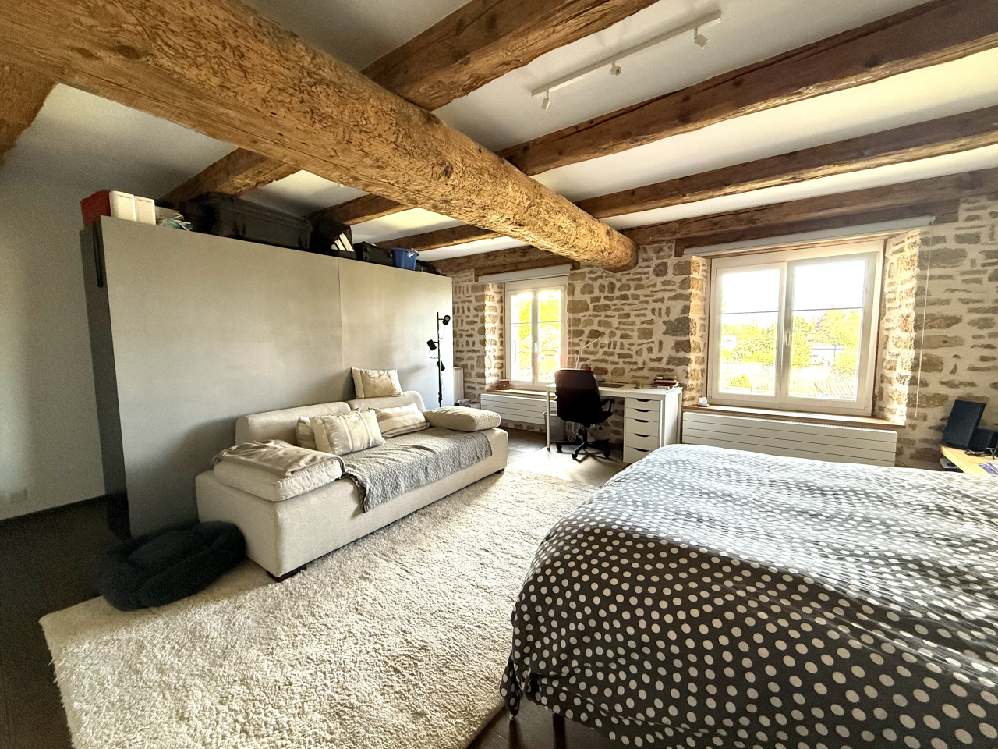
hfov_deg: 102.1
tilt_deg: -5.2
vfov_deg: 85.7
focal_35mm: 14
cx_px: 499
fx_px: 404
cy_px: 374
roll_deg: +0.8
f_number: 2.2
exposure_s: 1/99
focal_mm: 2.22
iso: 320
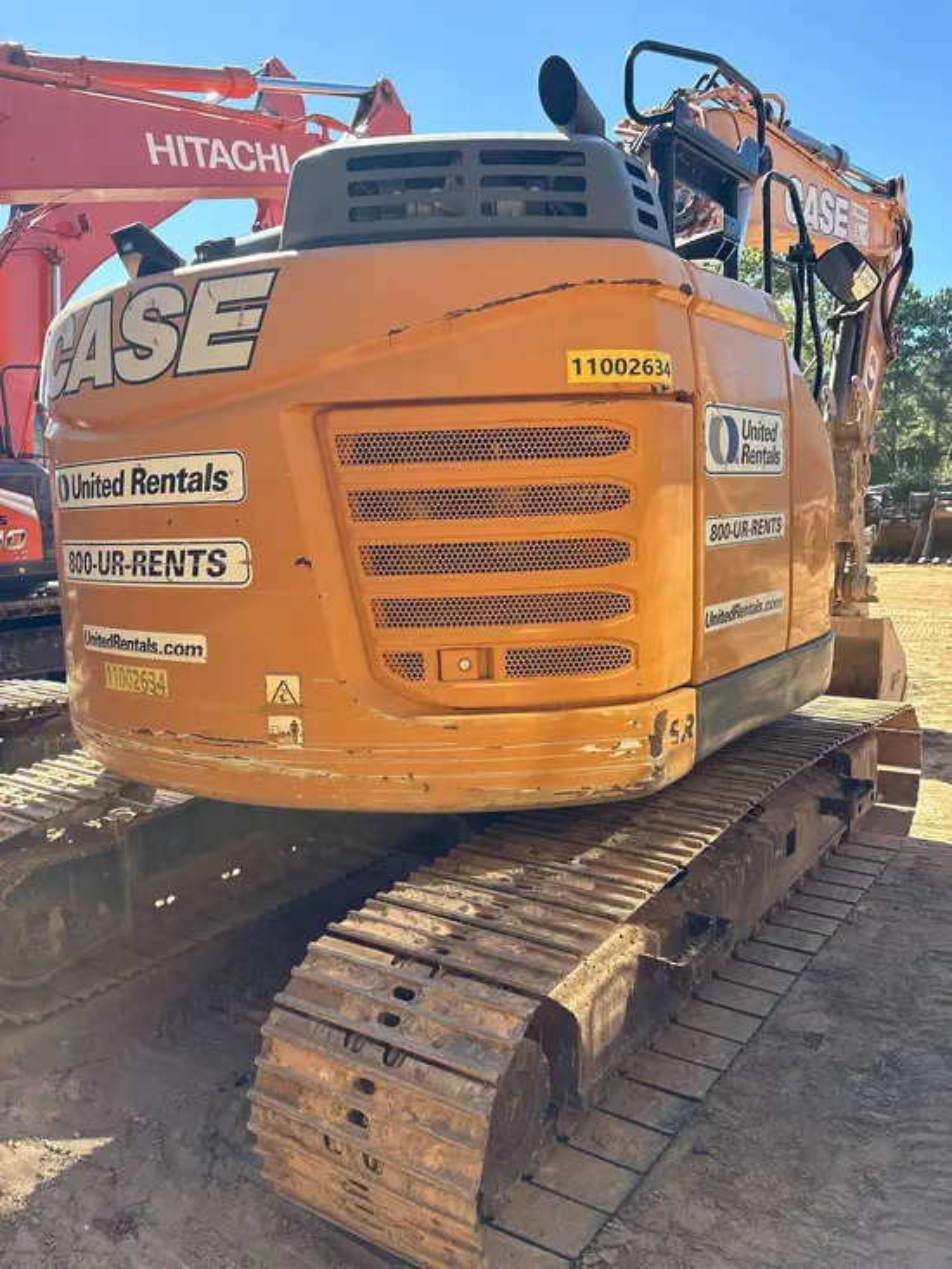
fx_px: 953
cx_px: 476
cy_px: 634
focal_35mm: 26
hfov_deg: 53.1
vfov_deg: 67.3
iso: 64
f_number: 1.6
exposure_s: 1/1064
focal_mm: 5.96
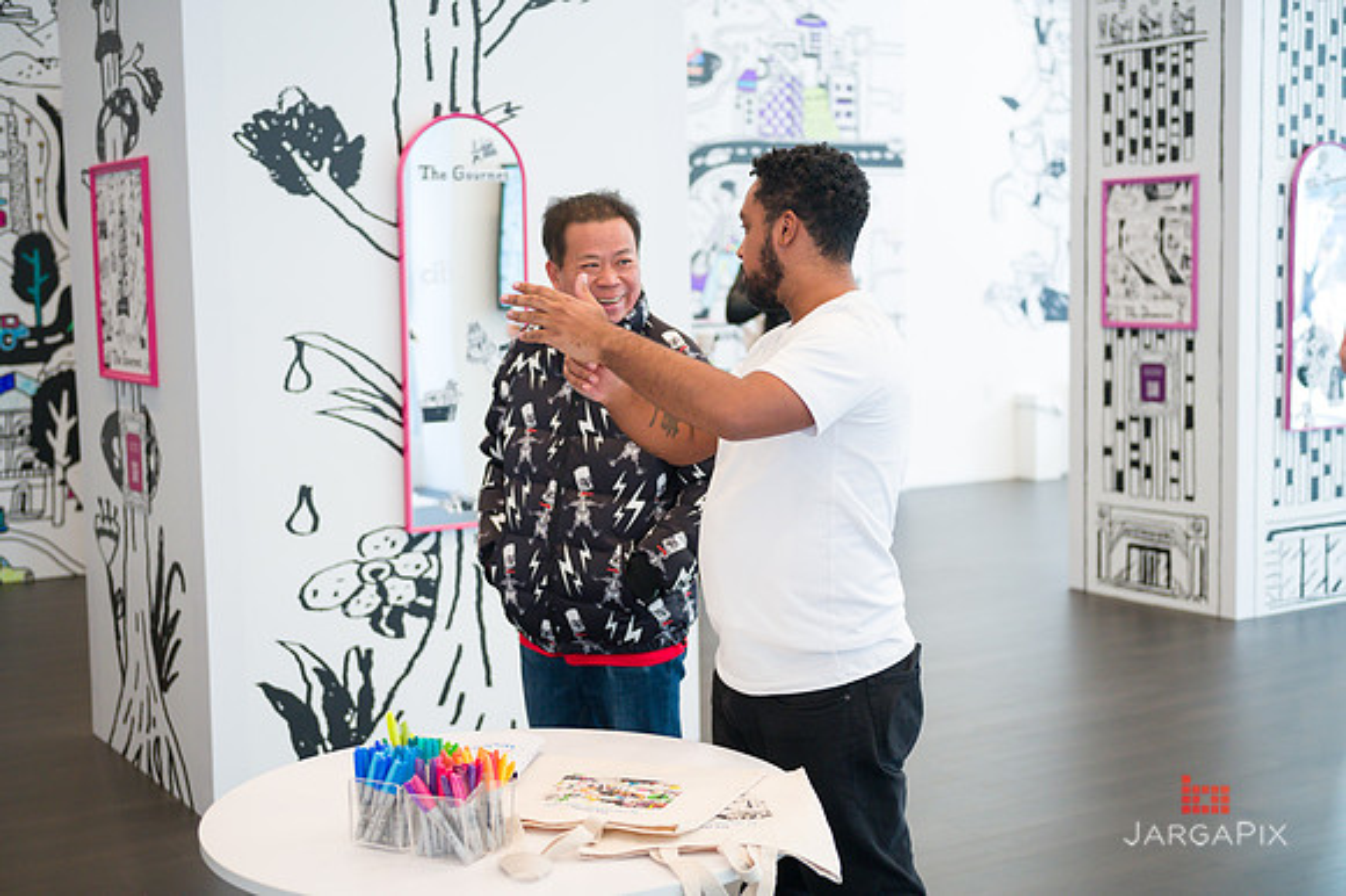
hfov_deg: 41.1
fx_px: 1794
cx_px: 673
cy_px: 448
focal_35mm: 48
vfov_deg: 28.0
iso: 2500
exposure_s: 1/320
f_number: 3.5
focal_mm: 48
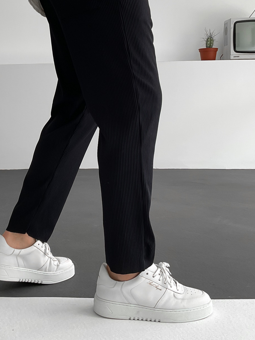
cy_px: 113
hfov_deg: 29.7
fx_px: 472
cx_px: 59
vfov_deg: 39.2
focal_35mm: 48
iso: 16
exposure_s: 1/120
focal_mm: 3
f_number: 1.8
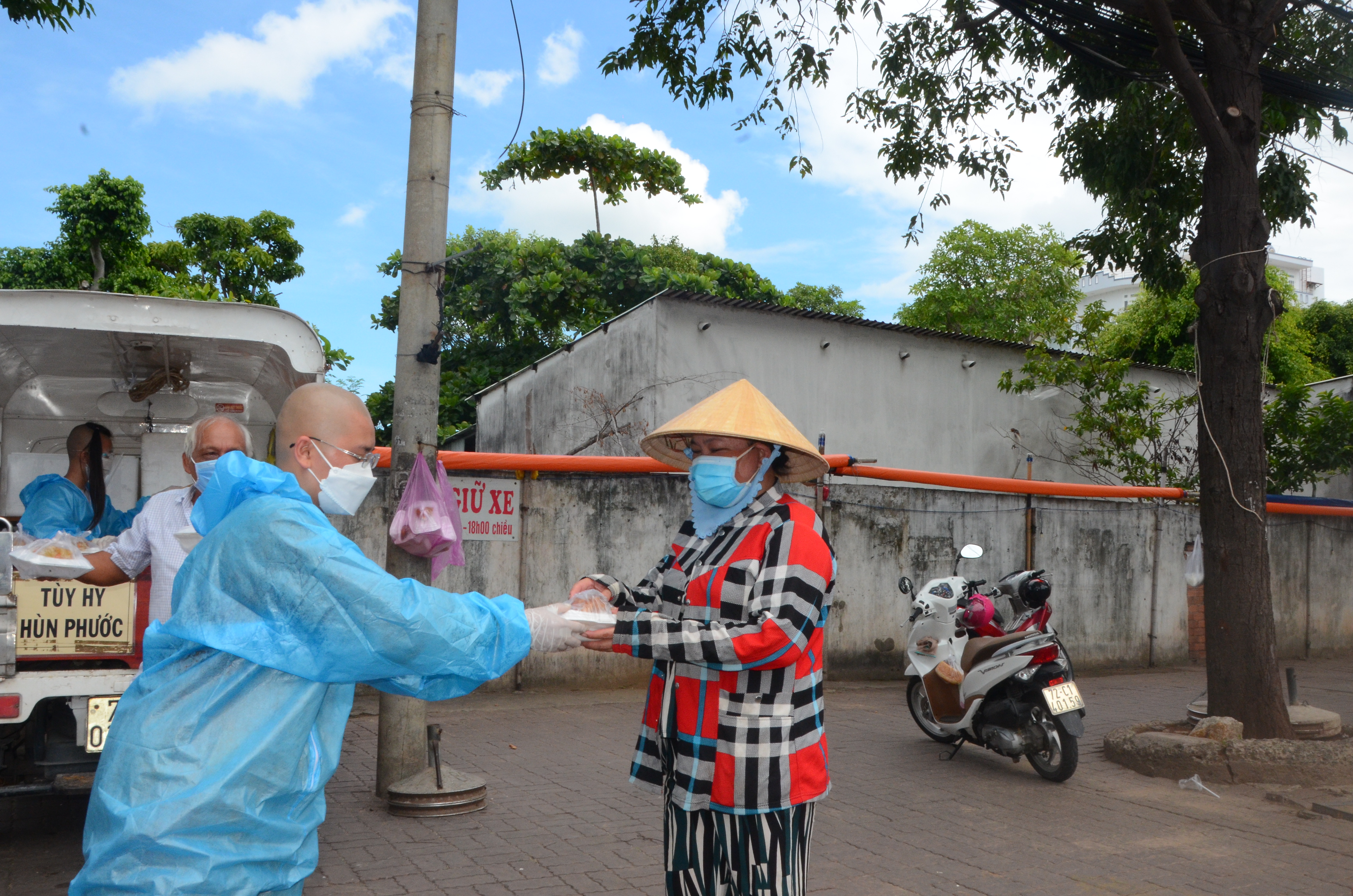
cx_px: 676
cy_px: 448
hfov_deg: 59.6
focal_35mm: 32
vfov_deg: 41.5
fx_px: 1181
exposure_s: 1/250
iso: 1000
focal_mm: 21
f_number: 20
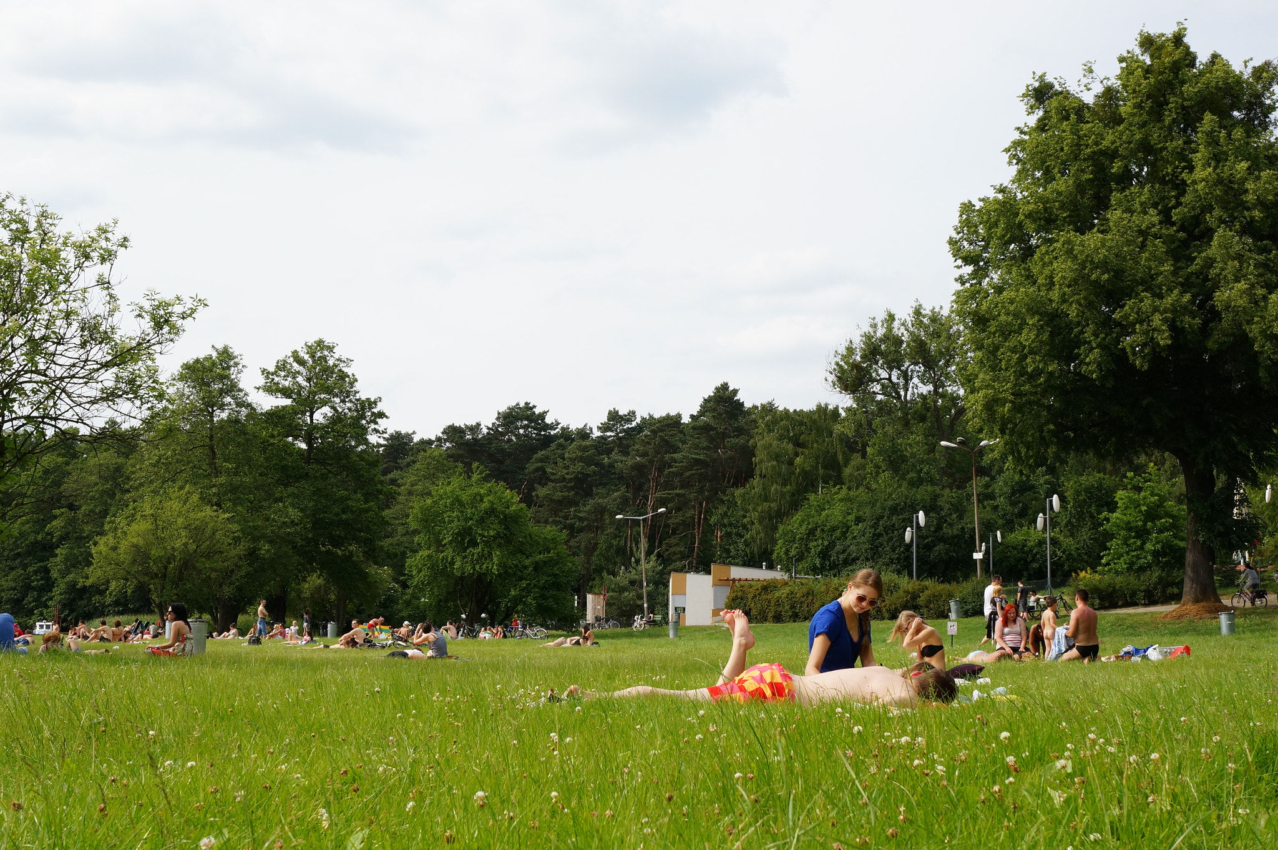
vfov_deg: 29.8
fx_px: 1596
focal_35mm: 45
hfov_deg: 43.6
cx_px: 639
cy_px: 425
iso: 400
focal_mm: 30
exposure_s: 1/400
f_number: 11
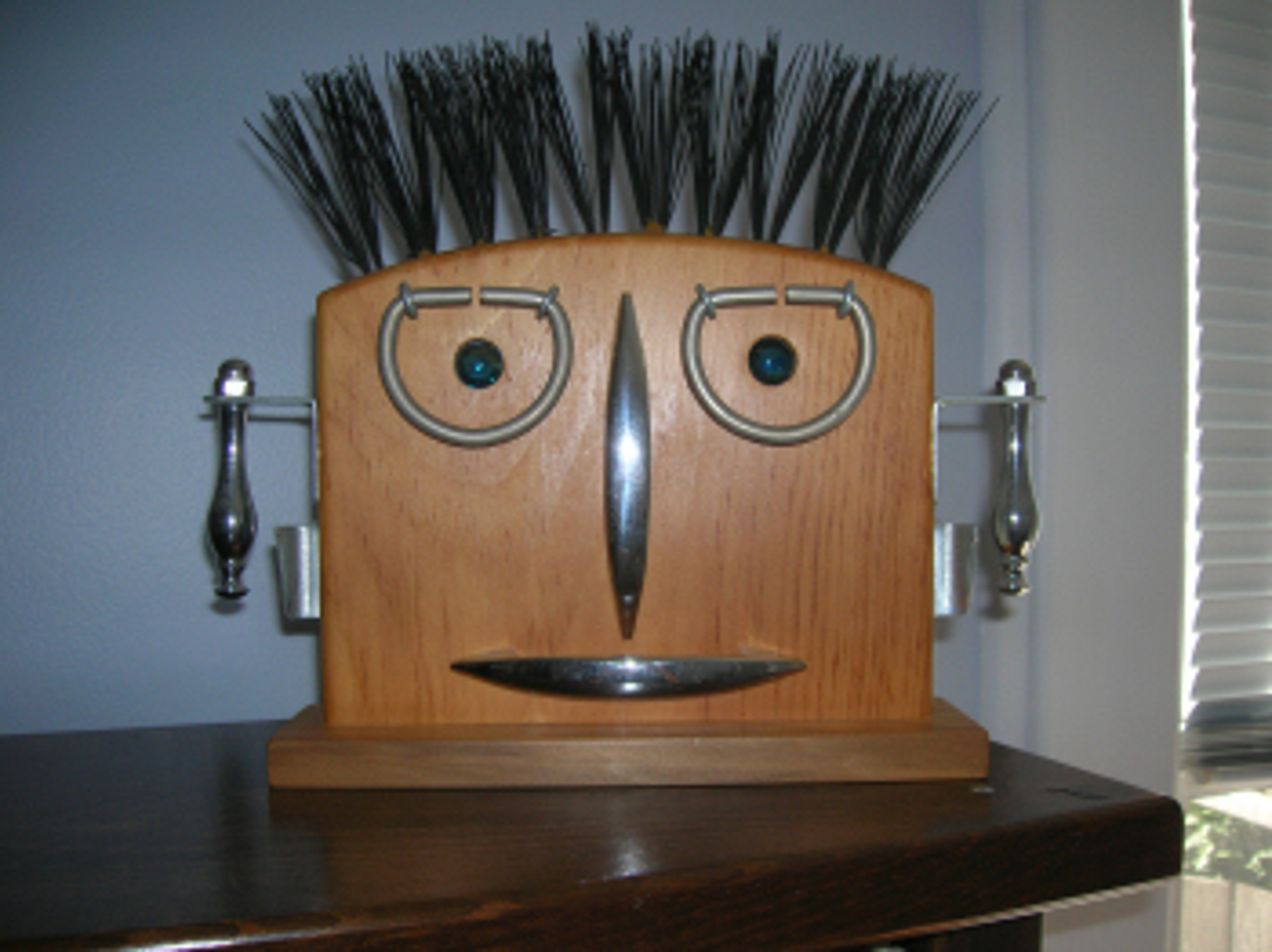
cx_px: 636
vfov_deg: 41.7
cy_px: 476
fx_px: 1249
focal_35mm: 34
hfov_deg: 54.0
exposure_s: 1/60.1
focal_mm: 5.7
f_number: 2.9
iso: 50
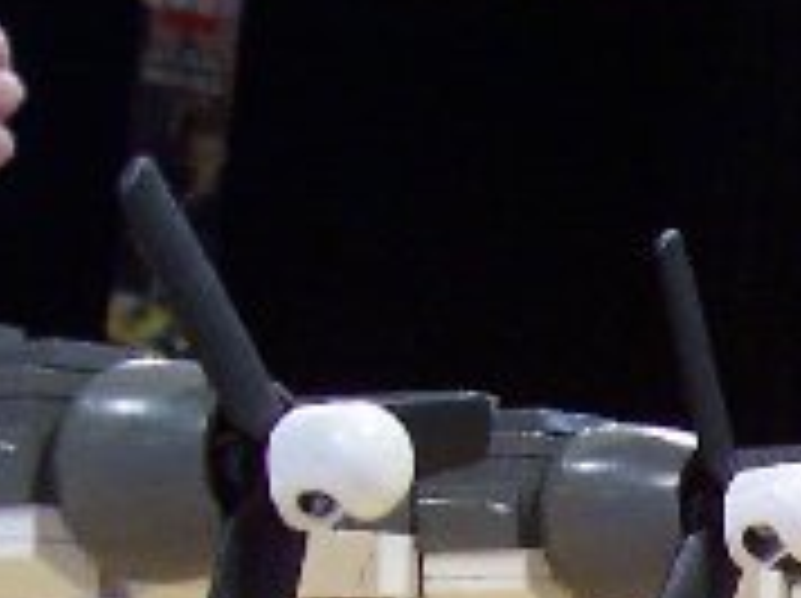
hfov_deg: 12.4
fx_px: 3420
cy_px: 1068
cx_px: 1366
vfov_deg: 9.5
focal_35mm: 148
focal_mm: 5.6
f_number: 2.8
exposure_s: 1/20
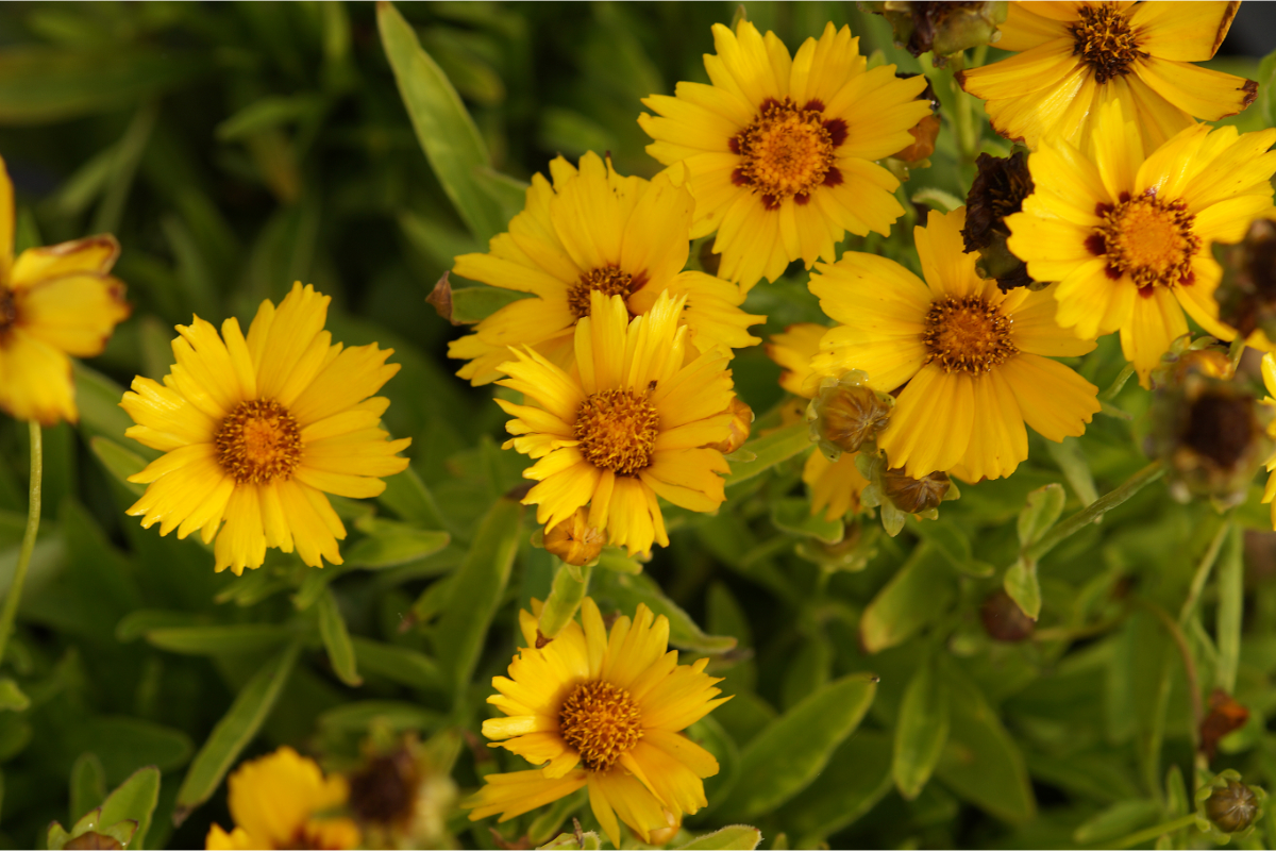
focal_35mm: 150
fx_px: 5316
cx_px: 638
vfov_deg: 9.1
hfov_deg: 13.7
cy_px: 426
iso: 100
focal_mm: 100
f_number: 5.6
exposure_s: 1/160
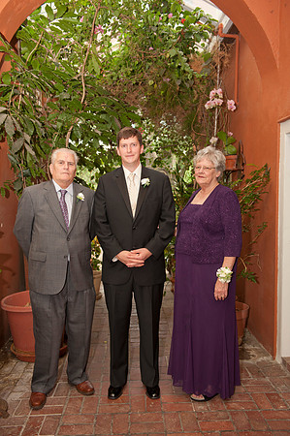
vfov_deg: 58.8
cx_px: 145
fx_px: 388
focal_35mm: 32
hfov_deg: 41.0
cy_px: 218
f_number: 4
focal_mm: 32
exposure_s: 1/80
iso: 250
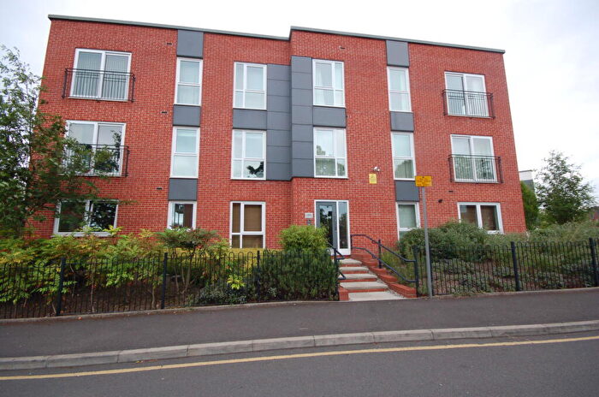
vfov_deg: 77.1
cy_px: 198
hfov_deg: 100.5
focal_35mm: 15
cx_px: 300
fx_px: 249
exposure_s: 1/250
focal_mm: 10
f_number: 8
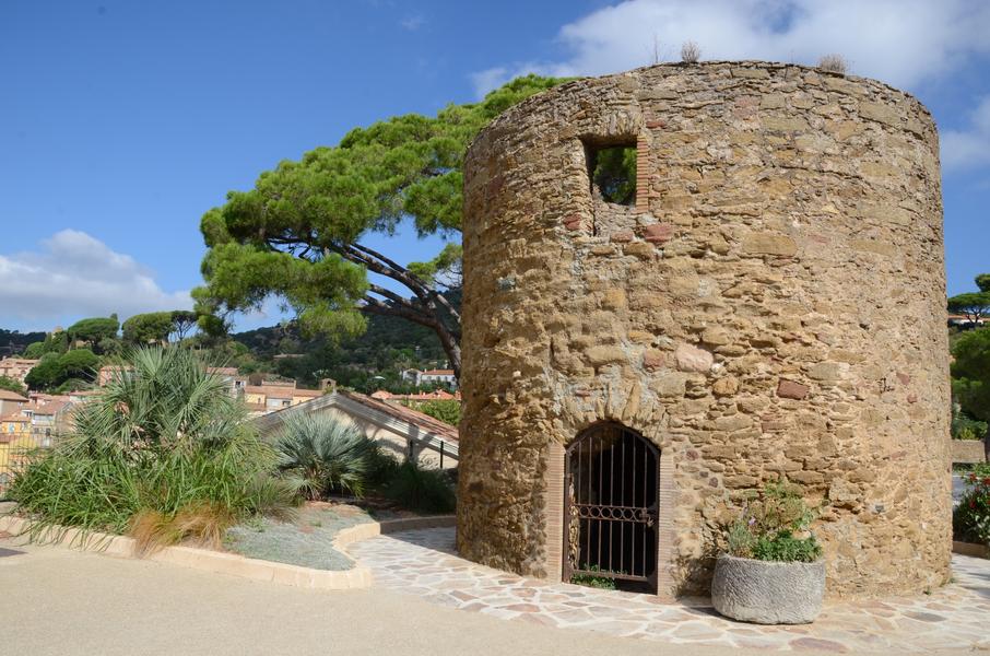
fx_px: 741
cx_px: 495
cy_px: 328
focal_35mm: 27
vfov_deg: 47.7
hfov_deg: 67.5
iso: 200
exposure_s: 1/200
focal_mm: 18
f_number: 13
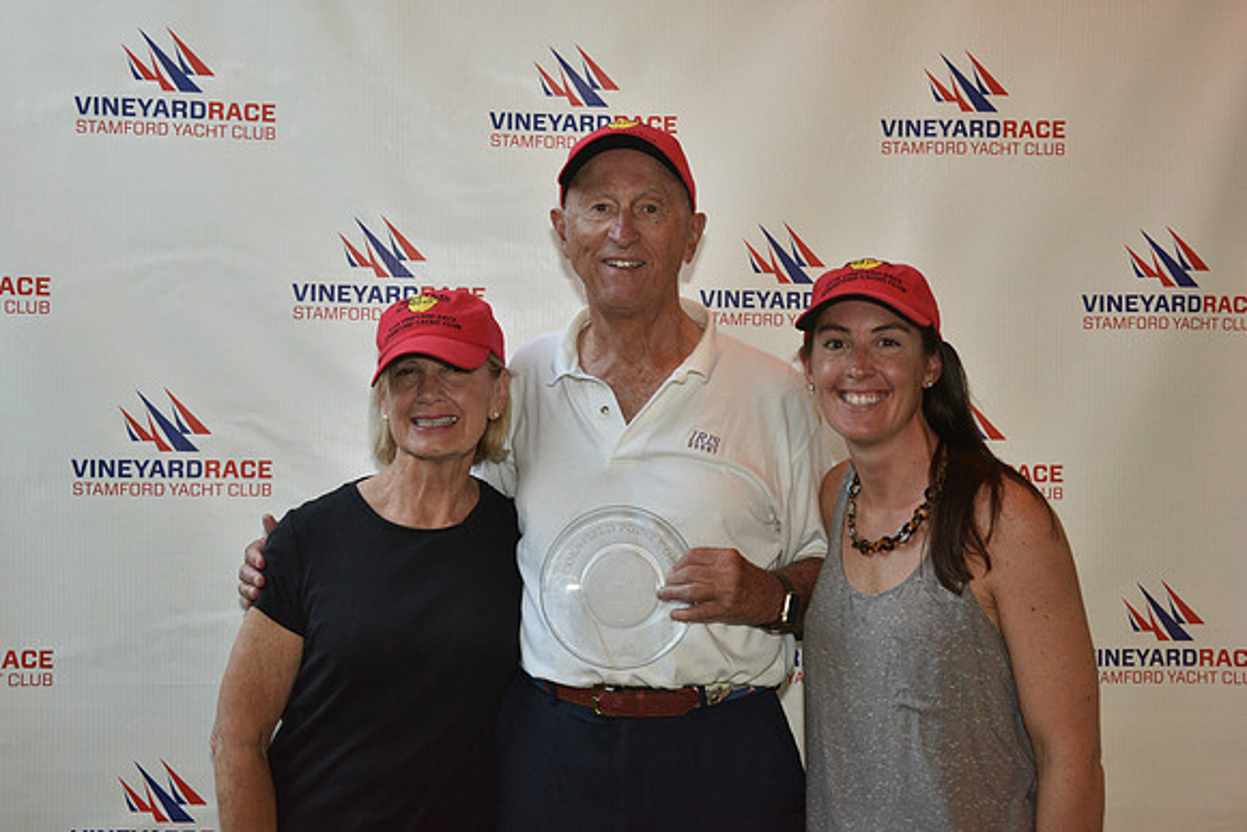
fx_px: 1732
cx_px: 624
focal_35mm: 50
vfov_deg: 27.0
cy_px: 416
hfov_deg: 39.6
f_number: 8
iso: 2000
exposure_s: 1/80
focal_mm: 50
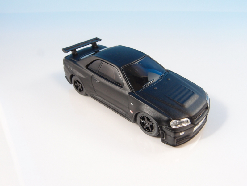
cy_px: 93
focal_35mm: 28
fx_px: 200
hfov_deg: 63.4
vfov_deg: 49.7
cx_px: 124
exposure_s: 1/2.5
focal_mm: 6
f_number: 8
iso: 100
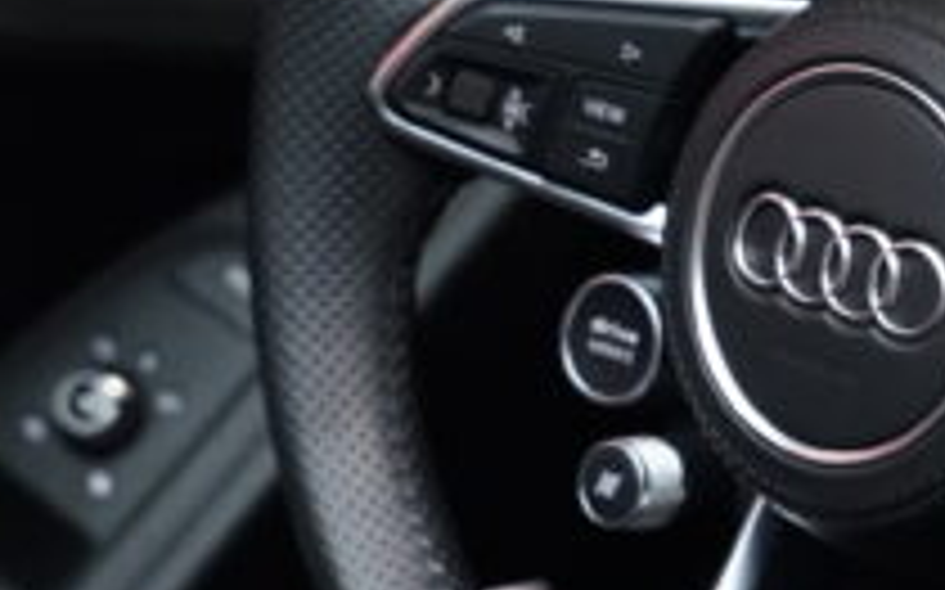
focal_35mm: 261
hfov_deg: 8.0
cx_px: 932
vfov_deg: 5.0
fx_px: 6718
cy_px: 252
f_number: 3.2
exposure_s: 1/80
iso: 2000
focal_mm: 70
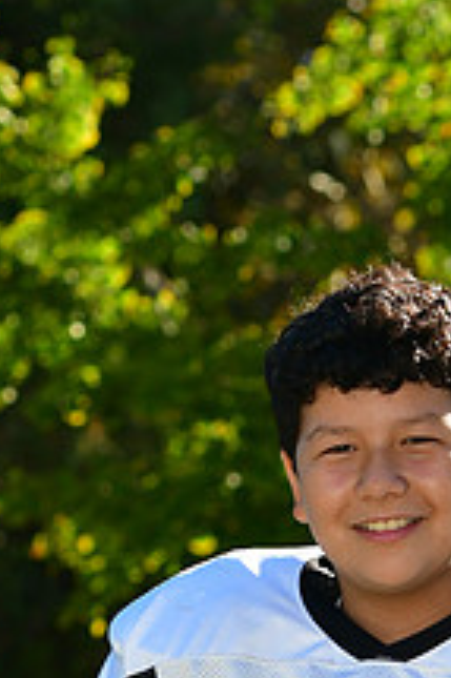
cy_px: 861
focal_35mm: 316
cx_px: 386
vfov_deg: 6.5
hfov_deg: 4.3
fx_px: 5947
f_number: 4.5
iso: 400
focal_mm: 78
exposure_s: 1/1250
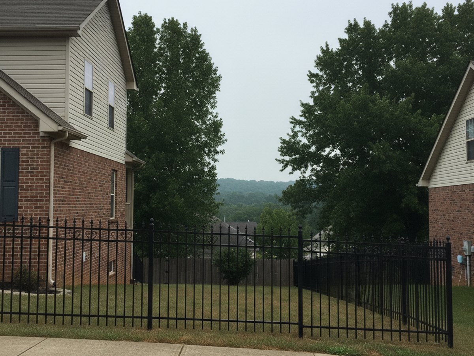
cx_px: 237
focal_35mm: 23
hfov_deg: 73.9
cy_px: 178
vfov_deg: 58.9
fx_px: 315
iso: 935
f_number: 1.8
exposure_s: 1/1365
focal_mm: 6.4
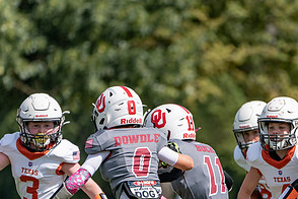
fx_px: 6986
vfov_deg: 1.6
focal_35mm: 844
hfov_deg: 2.4
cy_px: 197
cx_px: 245
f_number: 5.6
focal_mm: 400
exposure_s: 1/2500
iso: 320
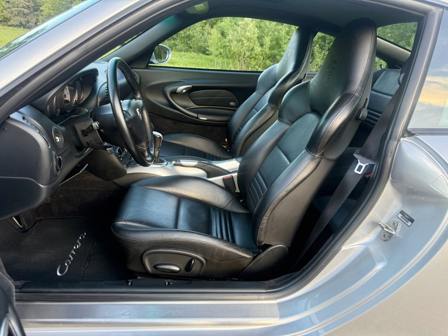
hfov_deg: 71.6
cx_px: 224
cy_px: 168
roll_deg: -4.9
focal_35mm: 24
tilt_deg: -21.0
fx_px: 311
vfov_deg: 56.8
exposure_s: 1/105
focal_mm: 6.76
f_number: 1.78
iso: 200
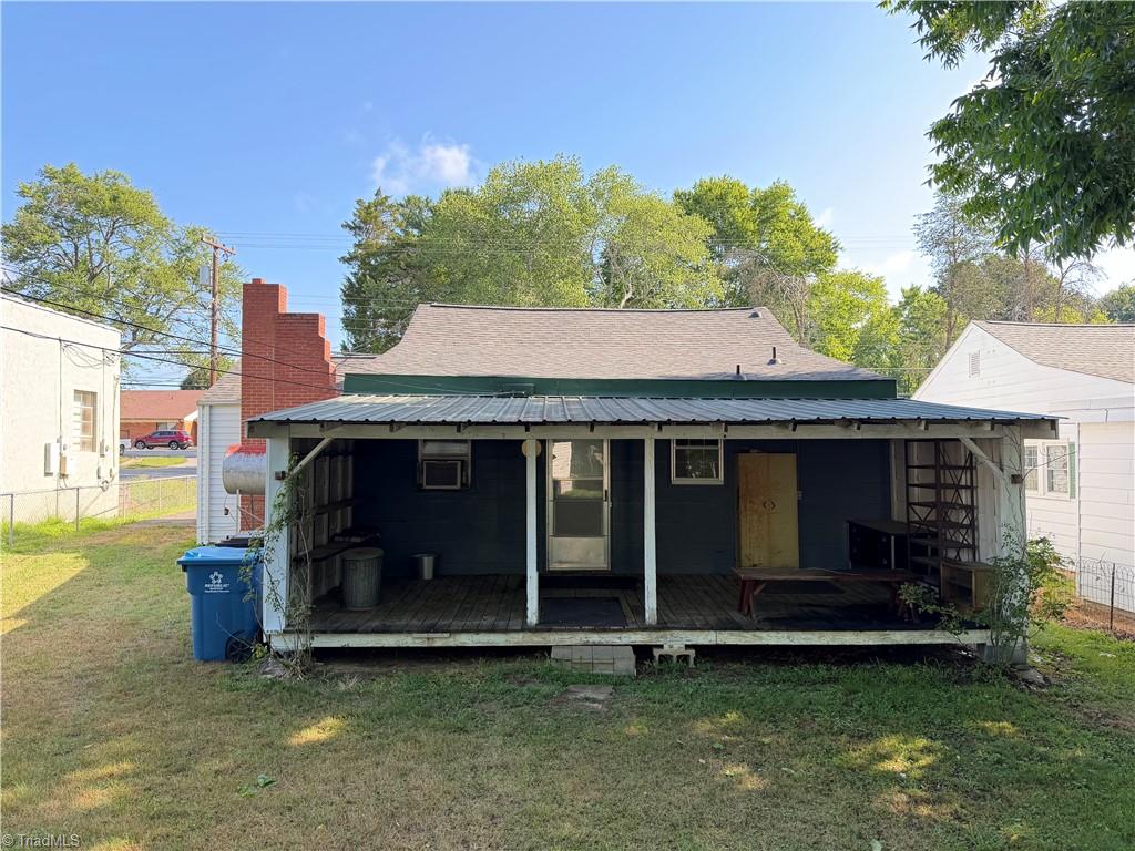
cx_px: 568
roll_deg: +0.4
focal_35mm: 24
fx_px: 787
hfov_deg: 71.6
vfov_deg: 56.8
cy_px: 426
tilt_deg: +1.2
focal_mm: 6.76
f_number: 1.78
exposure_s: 1/243
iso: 80
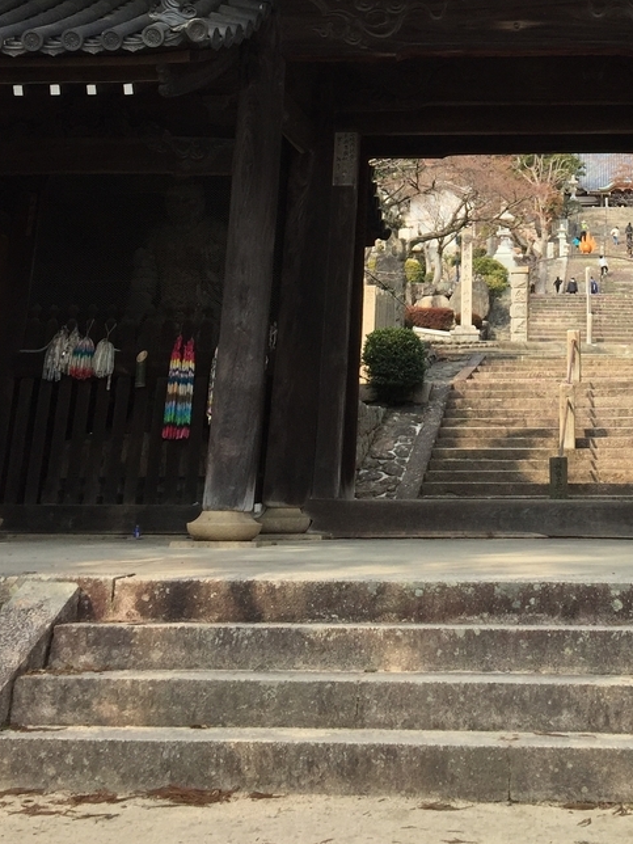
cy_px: 69
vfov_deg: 33.5
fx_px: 1317
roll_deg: -1.2
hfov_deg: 26.4
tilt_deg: +19.5
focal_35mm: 54
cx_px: 533
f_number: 2.2
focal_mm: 4.15
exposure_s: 1/989
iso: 32
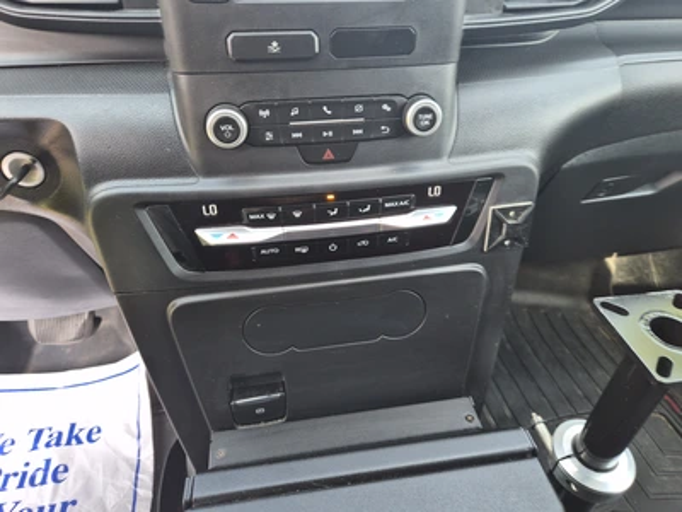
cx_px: 341
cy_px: 256
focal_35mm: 23
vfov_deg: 58.9
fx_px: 453
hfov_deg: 73.9
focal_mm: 5.4
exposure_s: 1/61
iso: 50
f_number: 1.8
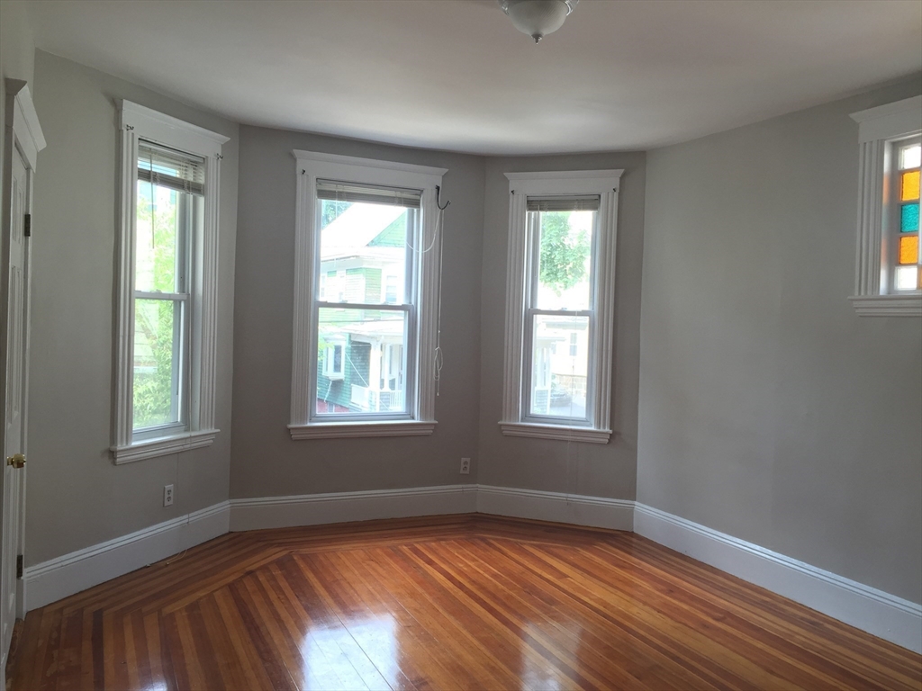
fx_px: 772
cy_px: 346
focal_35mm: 29
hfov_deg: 61.7
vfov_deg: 48.2
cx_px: 461
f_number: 2.2
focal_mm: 4.15
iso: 32
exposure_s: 1/40
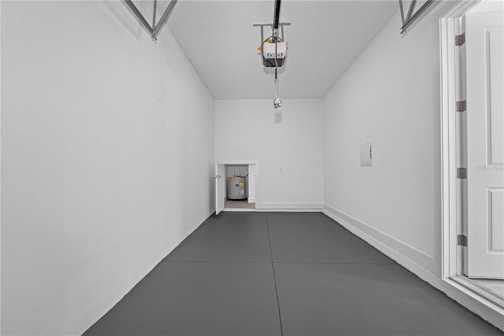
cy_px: 168
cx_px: 252
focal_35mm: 16
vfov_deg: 73.7
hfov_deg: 96.8
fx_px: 224
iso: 1600
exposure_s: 1/160
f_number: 11
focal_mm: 16
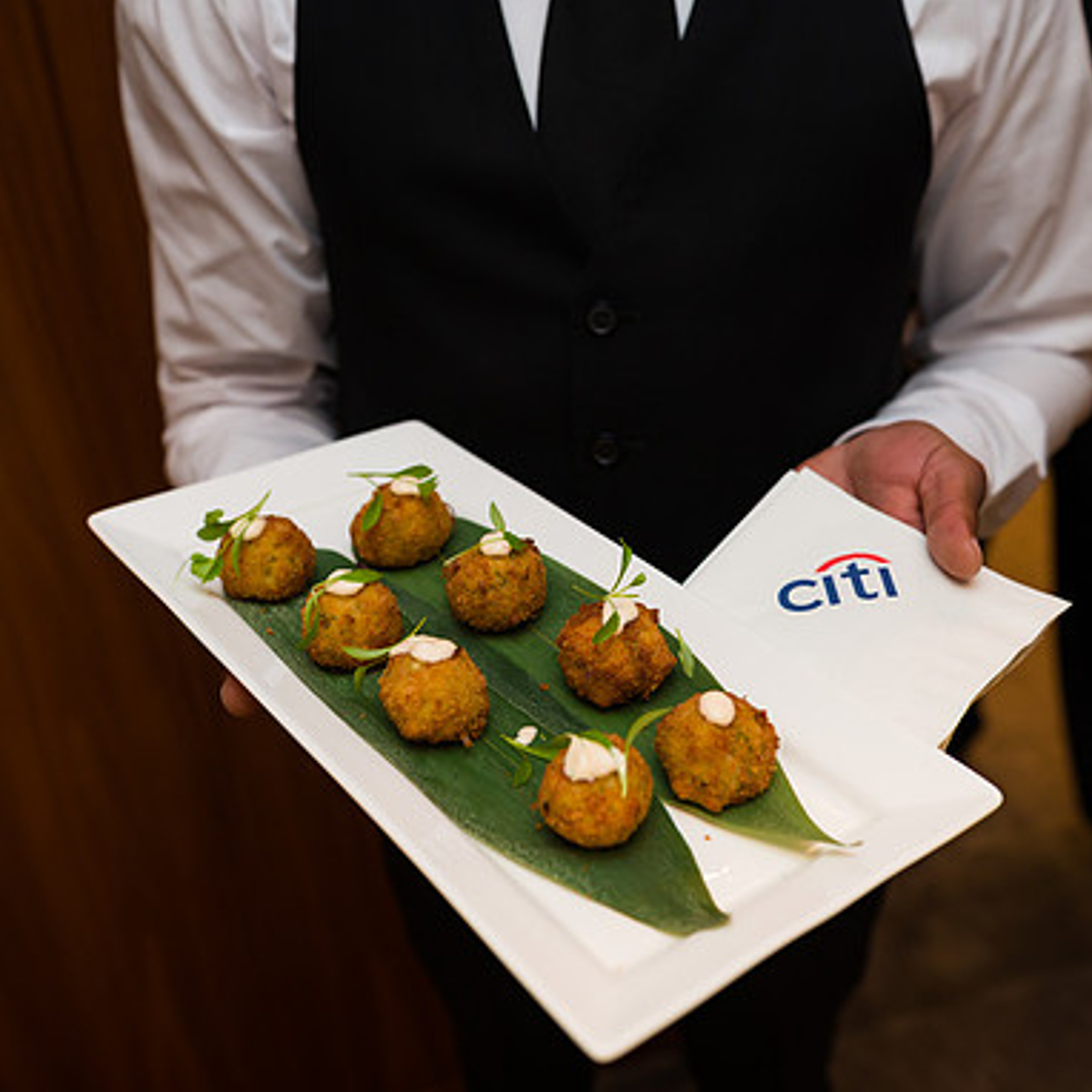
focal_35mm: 40
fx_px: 1428
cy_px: 546
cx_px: 600
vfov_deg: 41.9
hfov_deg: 41.8
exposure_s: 1/125
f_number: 4
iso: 640
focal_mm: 31
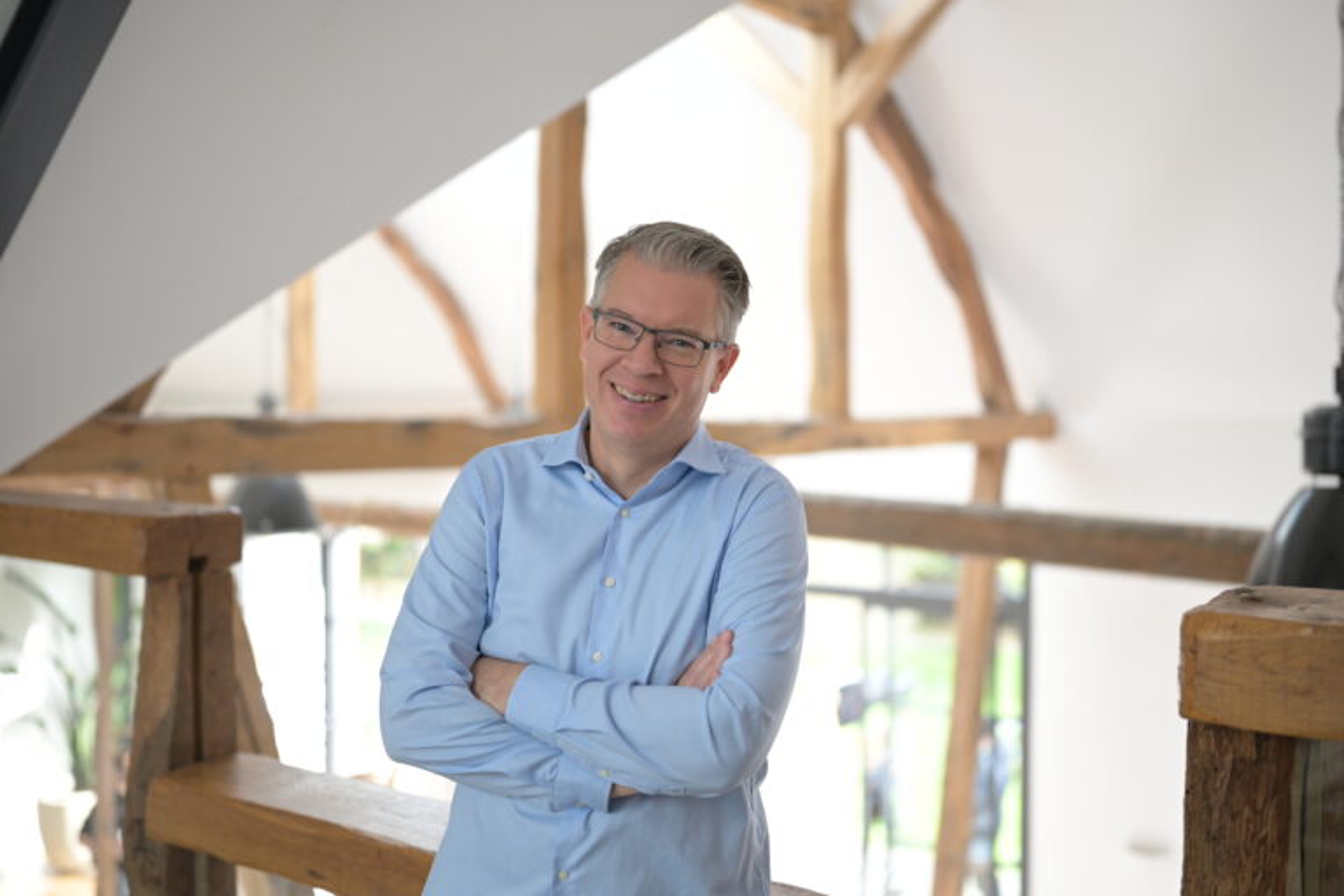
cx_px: 672
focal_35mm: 40
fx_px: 1493
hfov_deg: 48.5
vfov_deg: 33.4
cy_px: 448
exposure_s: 1/250
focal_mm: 40
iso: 400
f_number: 1.4
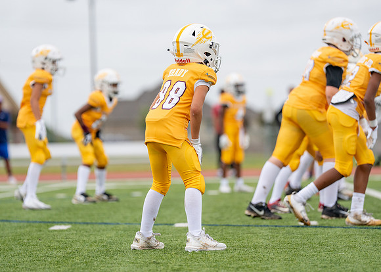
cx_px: 184
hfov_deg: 7.8
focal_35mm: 258
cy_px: 134
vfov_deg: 5.6
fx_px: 2796
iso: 400
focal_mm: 200
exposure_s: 1/2000
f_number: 2.8
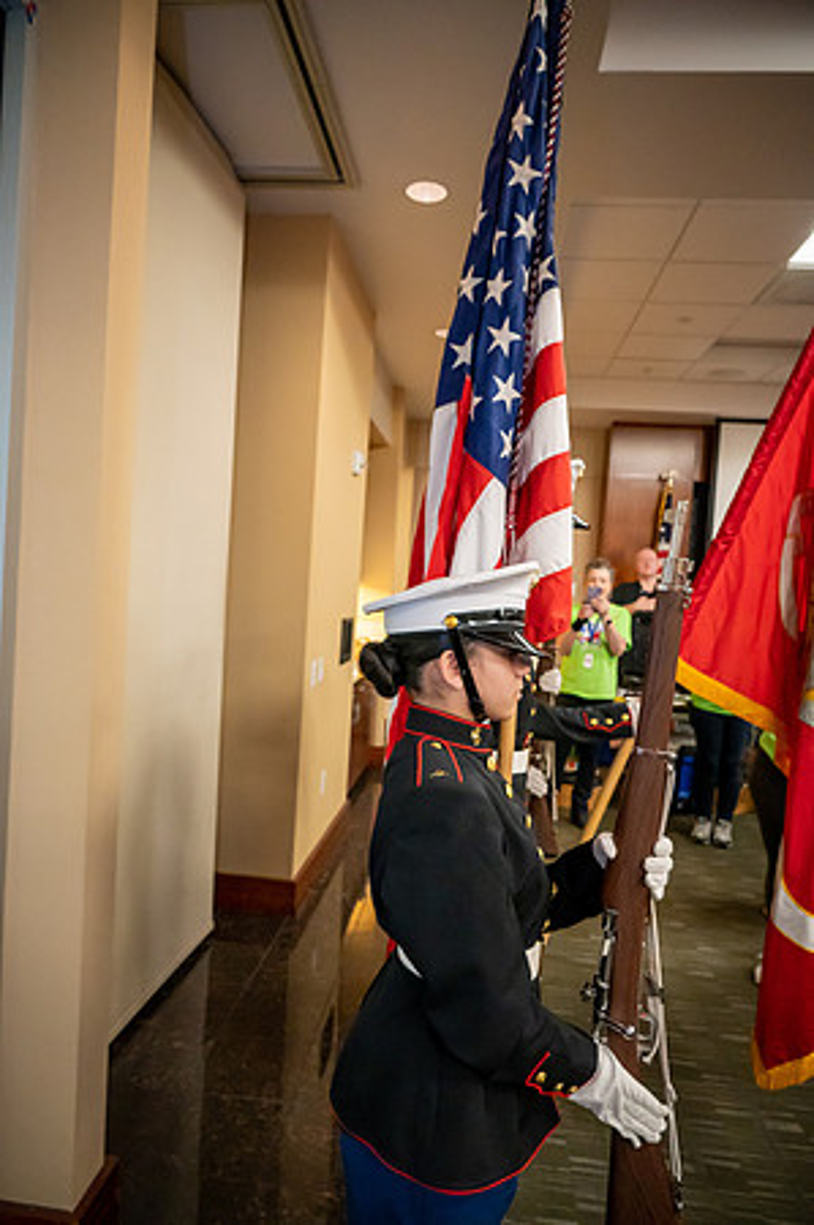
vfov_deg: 73.8
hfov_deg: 53.0
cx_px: 407
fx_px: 816
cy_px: 612
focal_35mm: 24
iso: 8000
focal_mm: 24
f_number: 5
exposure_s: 1/160
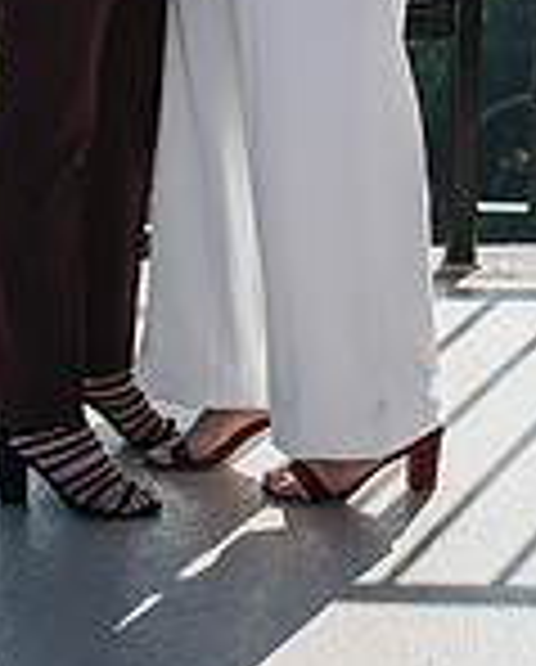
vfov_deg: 12.4
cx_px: 108
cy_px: -207
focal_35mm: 150
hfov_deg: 10.3
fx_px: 2965
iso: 100
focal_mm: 35
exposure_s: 1/1000
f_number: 3.2
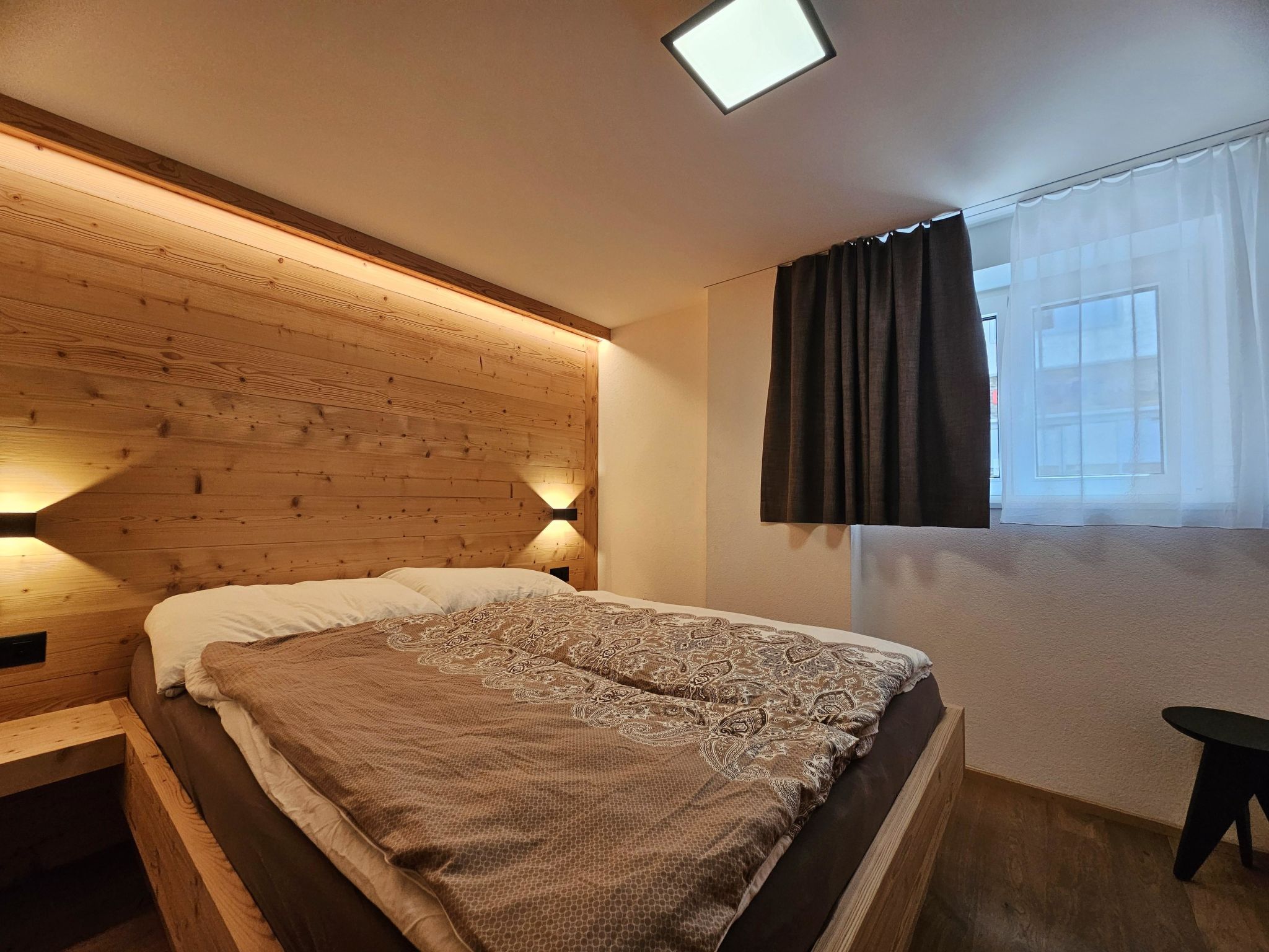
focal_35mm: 13
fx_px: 477
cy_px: 476
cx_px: 634
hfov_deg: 106.2
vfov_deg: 89.9
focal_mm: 2.2
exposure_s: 1/190
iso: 160
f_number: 2.2
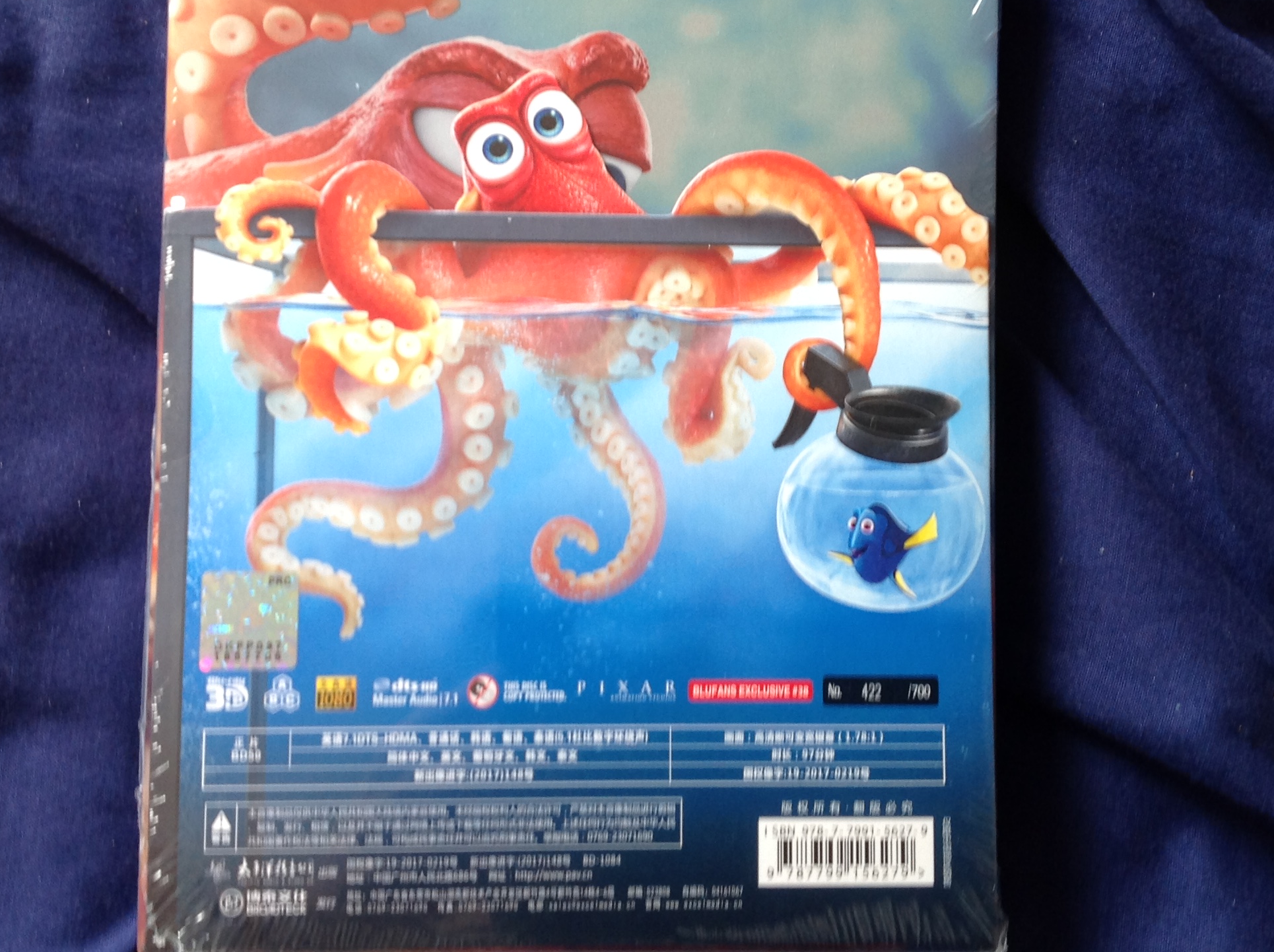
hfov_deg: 40.5
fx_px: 1727
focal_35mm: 47
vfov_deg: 30.8
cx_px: 629
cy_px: 408
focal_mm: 4.28
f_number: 2.4
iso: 50
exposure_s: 1/17
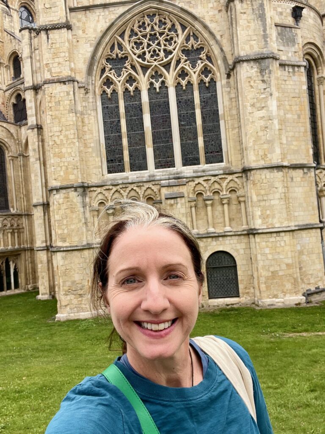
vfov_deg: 60.0
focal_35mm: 30
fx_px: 376
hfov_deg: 46.8
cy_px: 217
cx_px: 162
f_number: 2.2
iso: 25
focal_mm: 2.7
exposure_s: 1/154
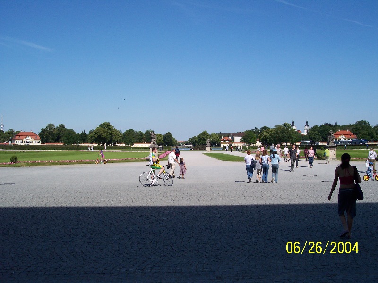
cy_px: 142
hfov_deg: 49.0
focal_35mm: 38
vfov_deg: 37.7
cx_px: 189
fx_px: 415
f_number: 4.8
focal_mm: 8
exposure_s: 1/1000
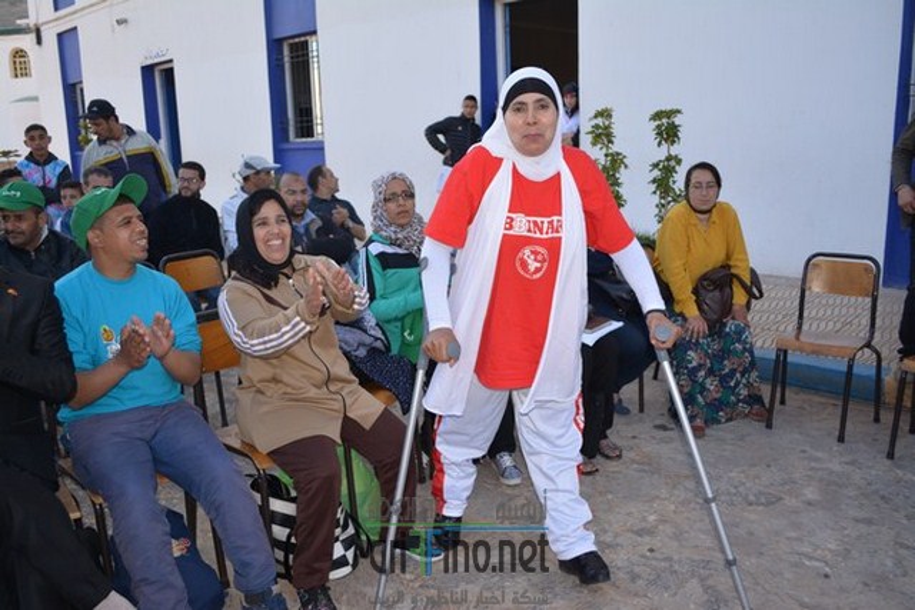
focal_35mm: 30
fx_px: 763
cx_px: 458
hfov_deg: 61.9
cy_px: 305
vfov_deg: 43.6
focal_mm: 20
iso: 100
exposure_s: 1/200
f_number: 4
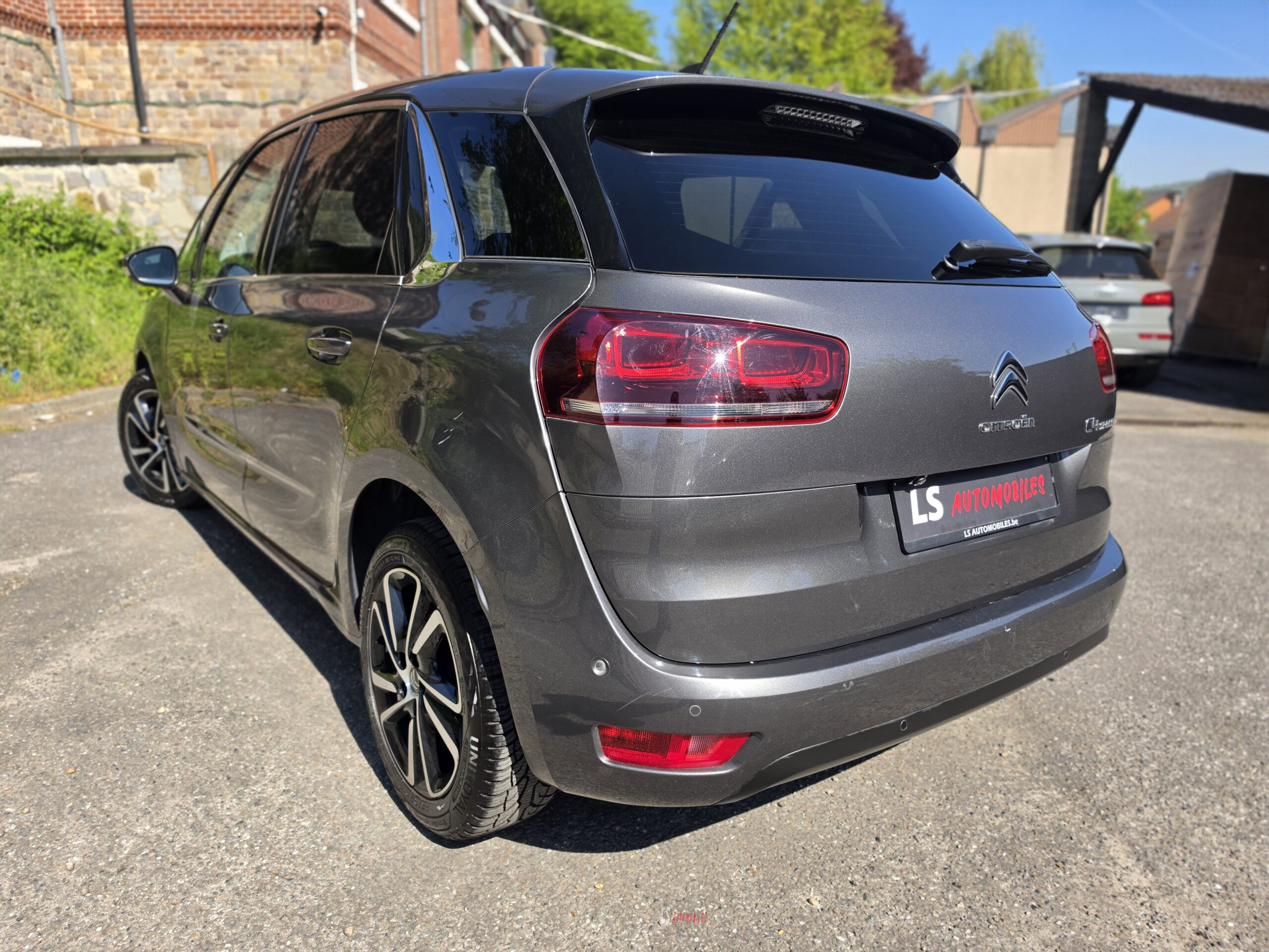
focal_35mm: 23
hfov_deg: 73.9
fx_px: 843
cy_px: 476
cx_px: 634
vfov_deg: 58.9
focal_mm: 6.5
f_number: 1.4
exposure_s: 1/3264
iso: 64
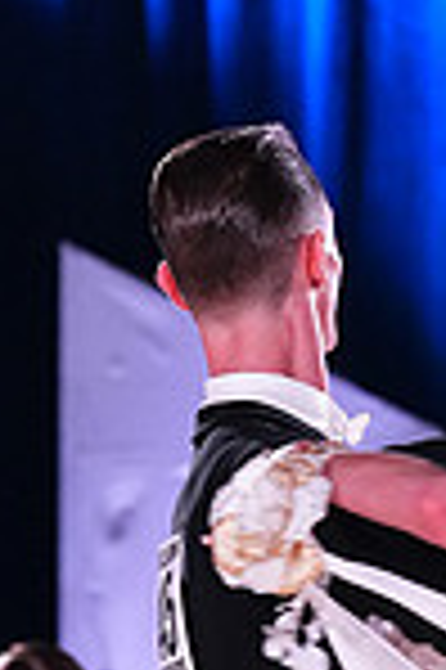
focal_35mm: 507
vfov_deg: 4.1
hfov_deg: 2.7
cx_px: 430
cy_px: 967
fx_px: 9443
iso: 5000
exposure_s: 1/320
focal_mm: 130
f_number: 5
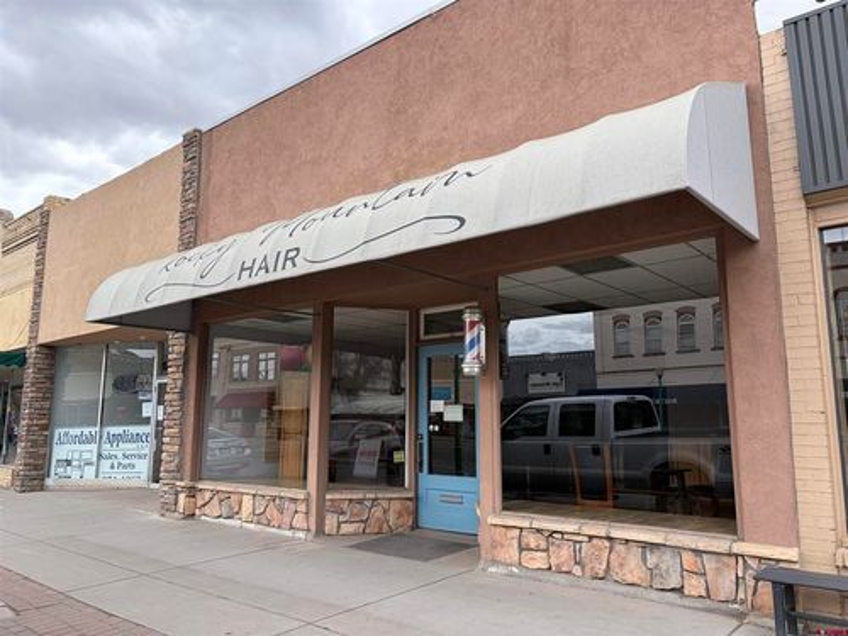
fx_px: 637
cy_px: 318
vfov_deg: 53.1
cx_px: 424
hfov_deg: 67.3
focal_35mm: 26
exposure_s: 1/1175
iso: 64
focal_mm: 5.96
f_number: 1.6
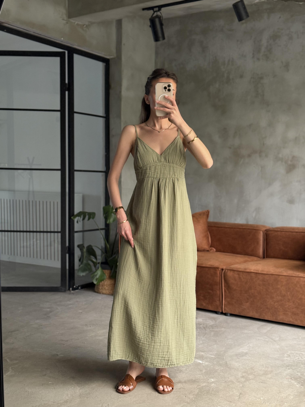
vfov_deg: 39.7
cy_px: 204
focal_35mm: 48
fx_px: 564
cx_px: 152
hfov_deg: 30.3
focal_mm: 6.76
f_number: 1.78
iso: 250
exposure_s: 1/60
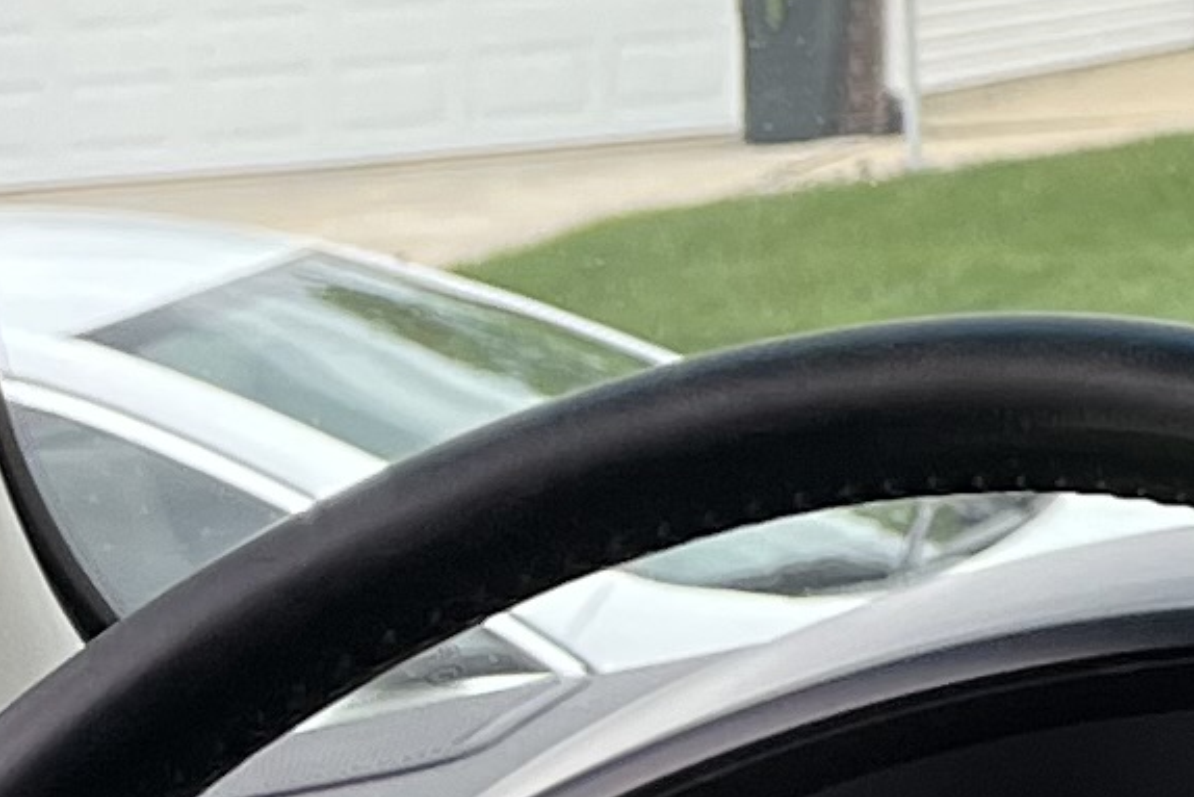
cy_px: -1405
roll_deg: +4.3
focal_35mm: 190
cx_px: 3418
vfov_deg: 6.7
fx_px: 6303
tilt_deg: +9.1
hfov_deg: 9.0
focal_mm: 5.1
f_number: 1.6
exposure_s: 1/537
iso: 50
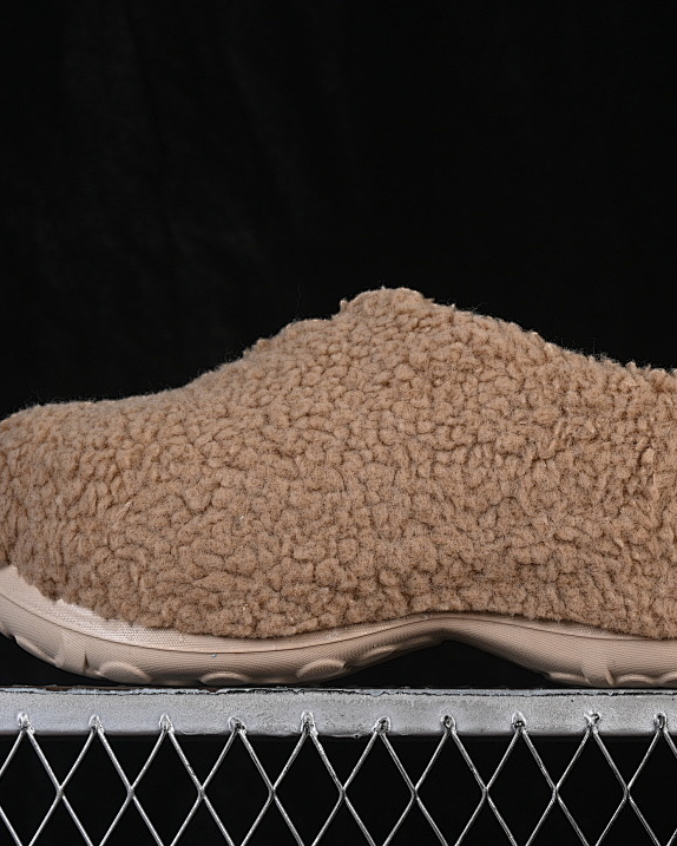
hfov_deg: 14.5
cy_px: 424
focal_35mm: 106
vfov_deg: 18.1
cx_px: 408
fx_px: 2654
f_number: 8
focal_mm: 50
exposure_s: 1/80
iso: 160
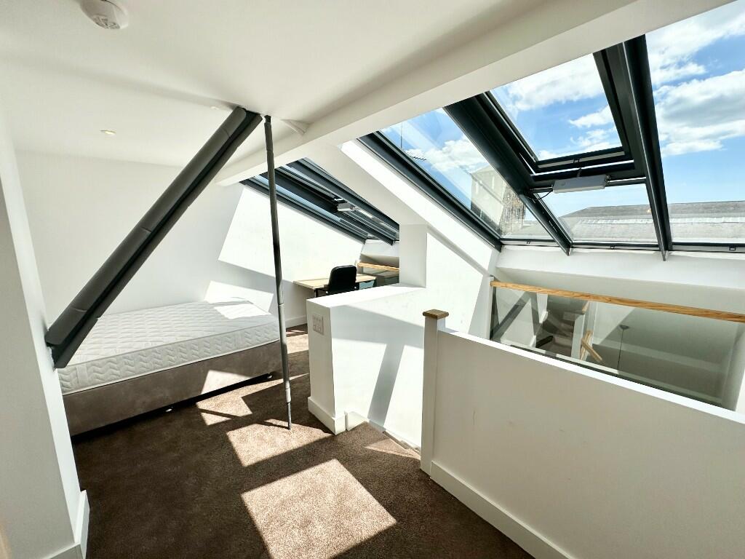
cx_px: 372
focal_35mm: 14
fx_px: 301
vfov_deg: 85.7
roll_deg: +0.0
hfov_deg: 102.1
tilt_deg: -10.9
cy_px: 280
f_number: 2.2
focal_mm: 2.22
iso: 50
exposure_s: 1/3610
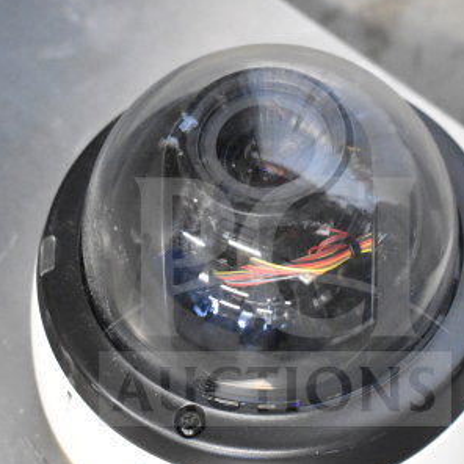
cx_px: 274
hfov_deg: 17.4
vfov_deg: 17.4
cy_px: 302
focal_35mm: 100
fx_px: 1517
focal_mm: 38
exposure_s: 1/60
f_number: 4.8
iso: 8000
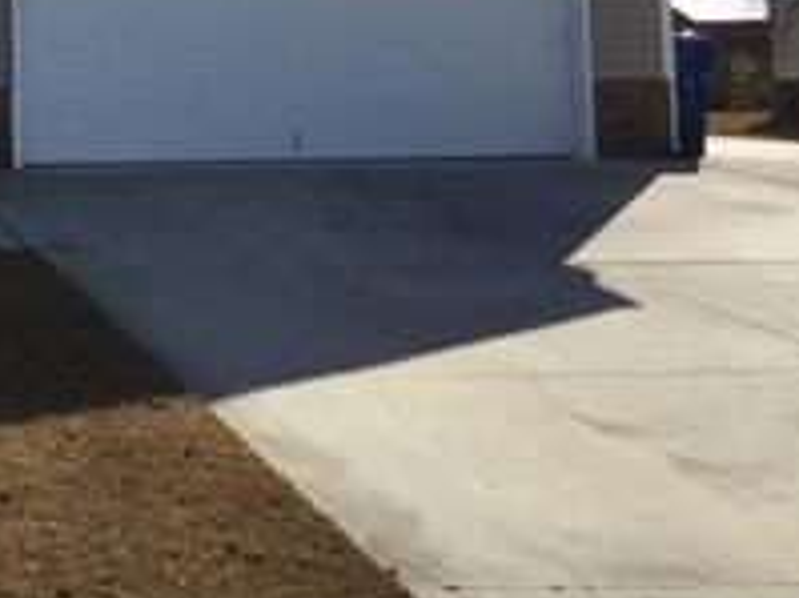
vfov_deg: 19.2
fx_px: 1684
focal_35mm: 73
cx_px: -193
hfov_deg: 24.0
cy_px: -74
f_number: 2.2
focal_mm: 4.15
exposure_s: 1/2326
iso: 32
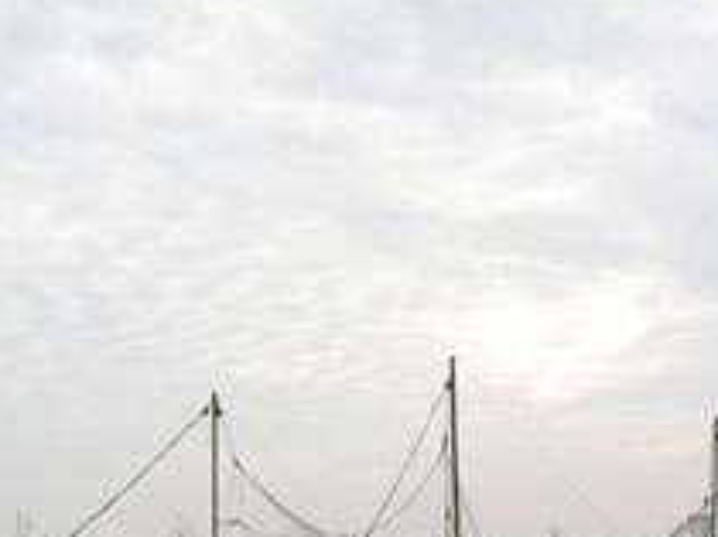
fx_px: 1512
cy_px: 535
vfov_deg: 19.5
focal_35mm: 73
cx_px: 431
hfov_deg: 26.7
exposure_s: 1/116
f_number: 4.9
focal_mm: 5.7
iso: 50
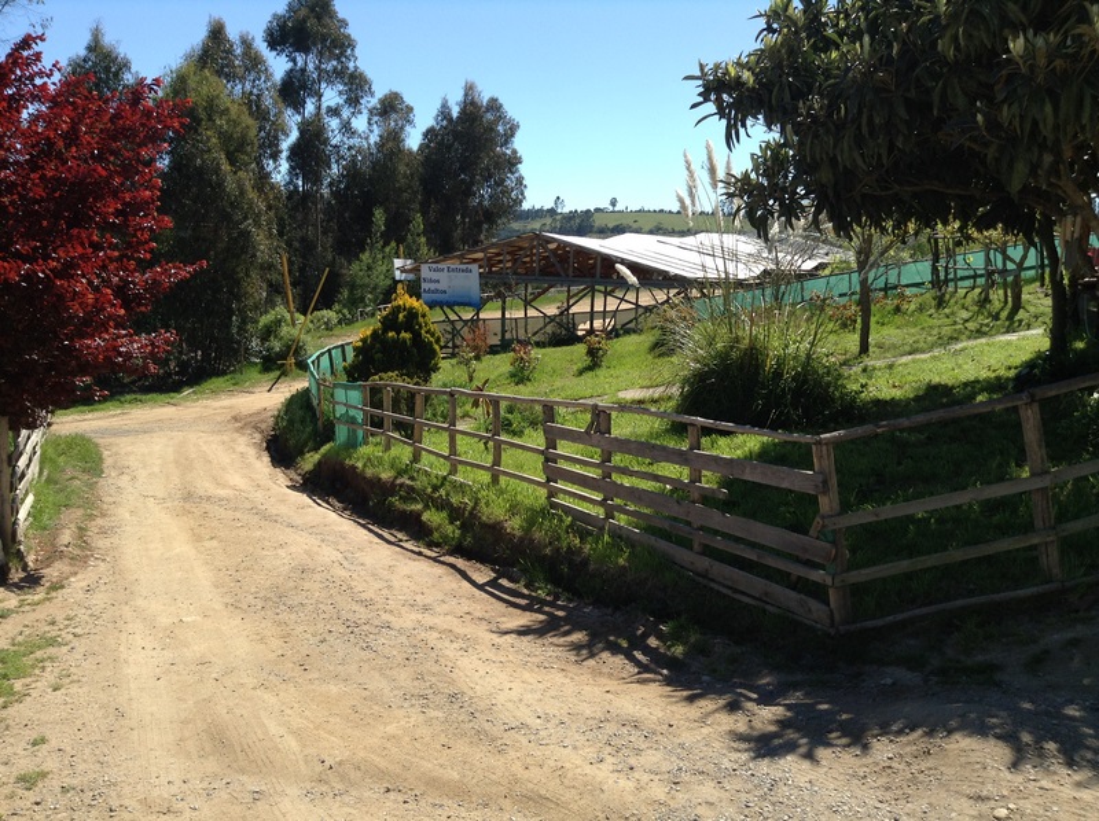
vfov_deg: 42.9
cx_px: 550
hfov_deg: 55.4
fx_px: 1046
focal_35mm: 33
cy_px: 410
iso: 32
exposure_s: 1/805
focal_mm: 3.3
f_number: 2.4
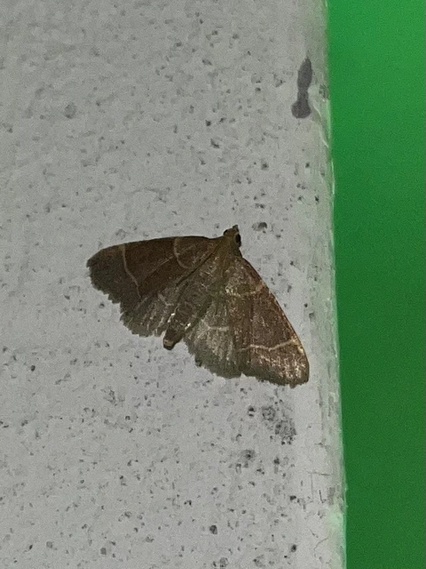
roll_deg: -1.0
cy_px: 284
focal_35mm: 26
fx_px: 427
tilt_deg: +16.9
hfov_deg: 53.1
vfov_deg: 67.3
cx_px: 213
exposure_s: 1/82
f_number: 1.6
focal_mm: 5.1
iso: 32
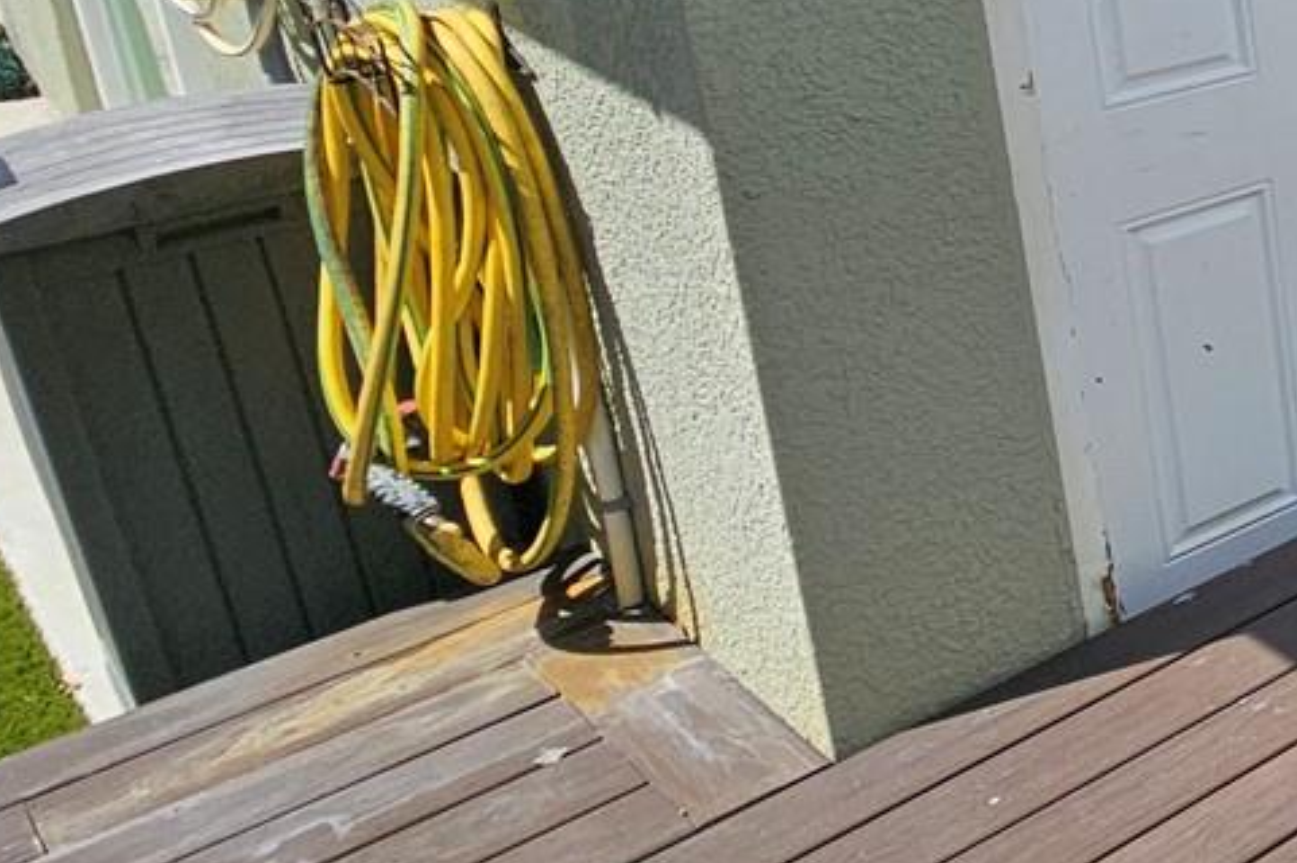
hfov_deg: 25.7
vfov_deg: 28.1
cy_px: 3
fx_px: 1620
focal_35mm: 45
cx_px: 2119
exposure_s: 1/3273
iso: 50
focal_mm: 2.2
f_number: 2.2
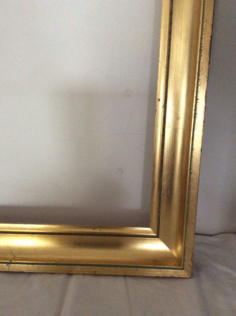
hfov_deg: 44.1
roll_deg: -2.0
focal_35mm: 32
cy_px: 158
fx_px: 292
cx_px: 118
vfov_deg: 56.9
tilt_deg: -17.0
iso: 320
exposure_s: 1/25
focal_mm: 3.3
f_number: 2.4
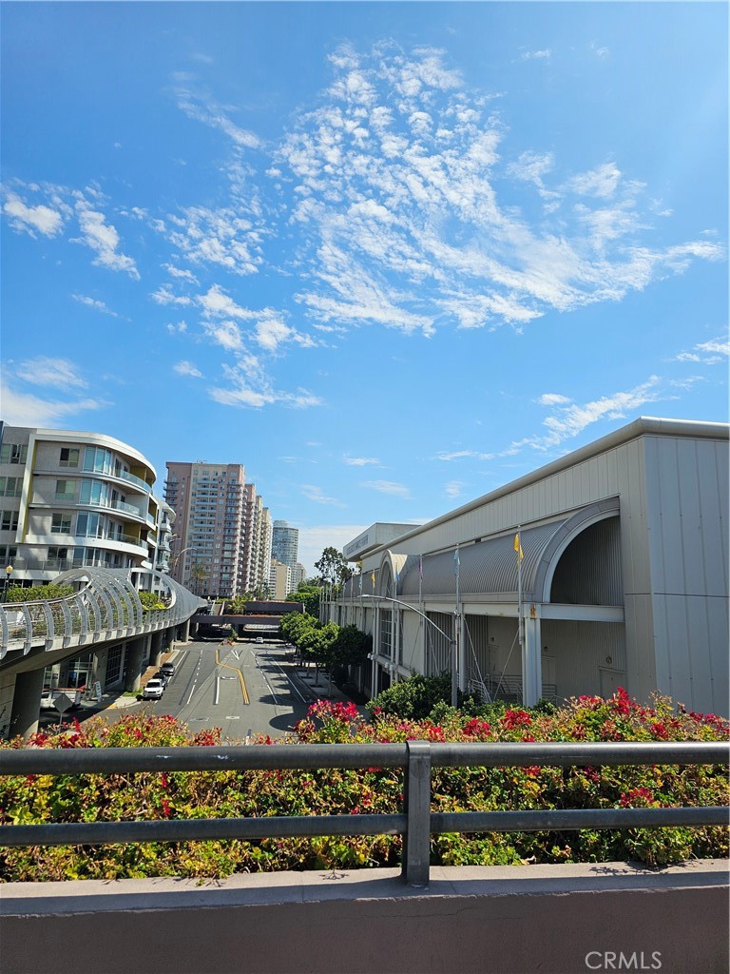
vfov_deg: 73.9
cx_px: 365
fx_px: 647
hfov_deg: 58.9
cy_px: 487
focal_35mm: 23
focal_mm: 6.3
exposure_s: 1/1307
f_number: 1.7
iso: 10
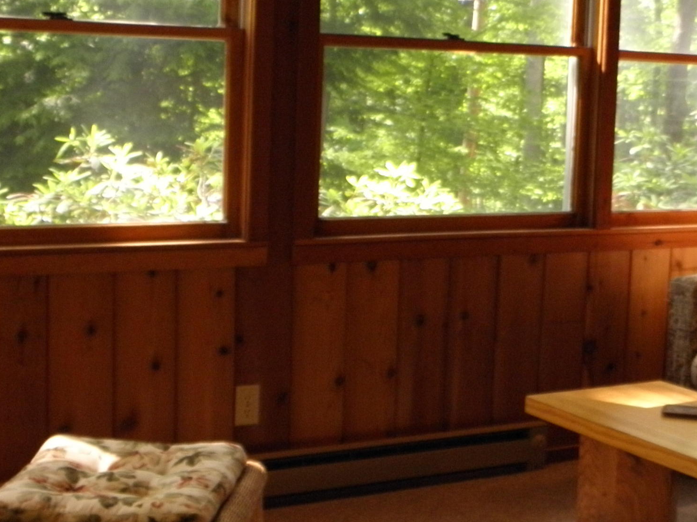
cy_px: 231
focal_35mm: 67
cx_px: 531
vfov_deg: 21.9
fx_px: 1349
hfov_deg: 28.5
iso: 160
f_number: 3.6
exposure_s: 1/30
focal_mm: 5.9
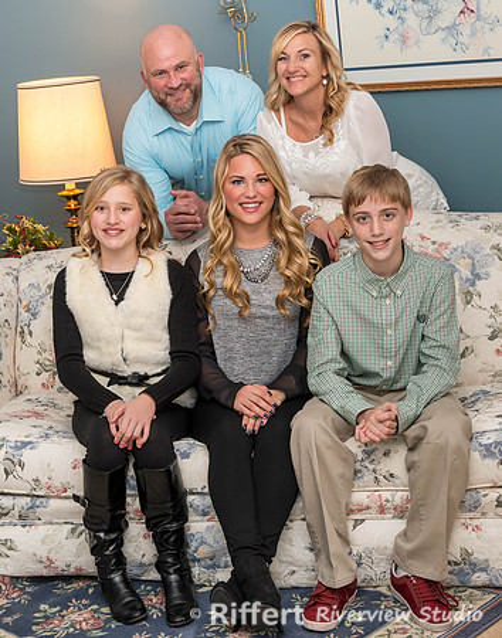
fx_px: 1249
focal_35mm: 67
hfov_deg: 22.7
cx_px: 190
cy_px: 319
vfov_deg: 28.7
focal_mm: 45
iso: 320
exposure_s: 1/30
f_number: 8
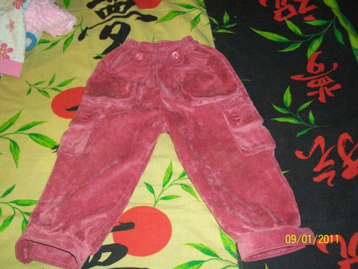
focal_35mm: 40
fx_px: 414
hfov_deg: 46.8
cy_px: 134
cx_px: 179
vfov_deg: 36.0
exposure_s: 1/80
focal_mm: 7.1
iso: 400
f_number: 3.2
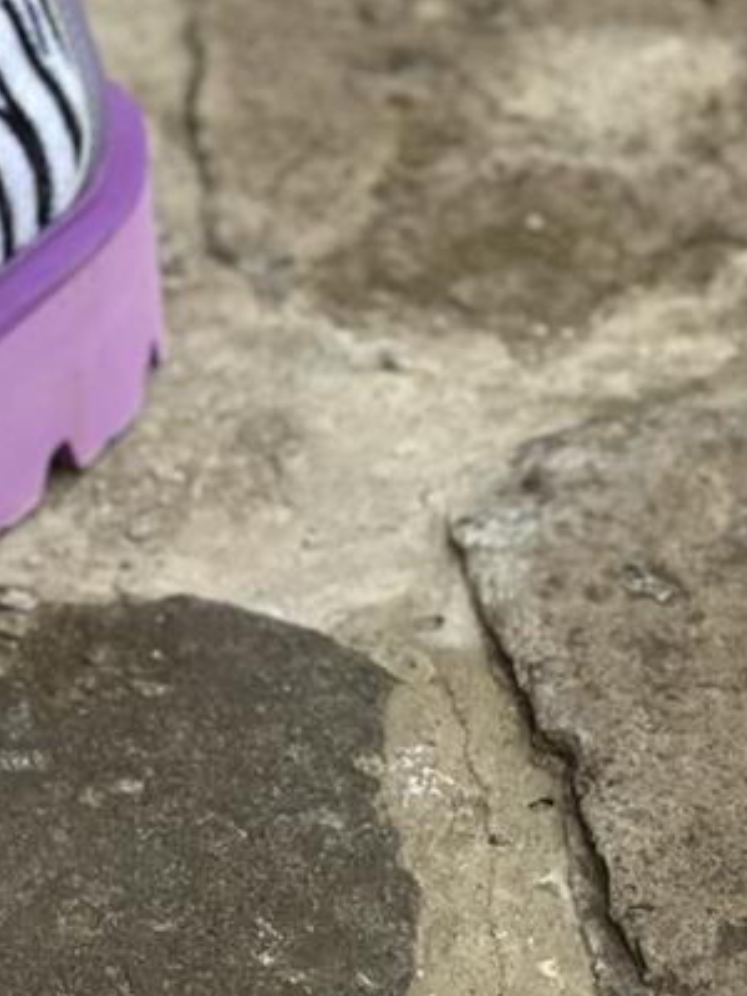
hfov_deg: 7.7
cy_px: -249
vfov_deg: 10.1
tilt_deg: -28.7
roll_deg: +3.6
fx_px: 5524
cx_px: 15
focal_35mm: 192
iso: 125
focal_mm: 6.86
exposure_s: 1/172
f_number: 1.78
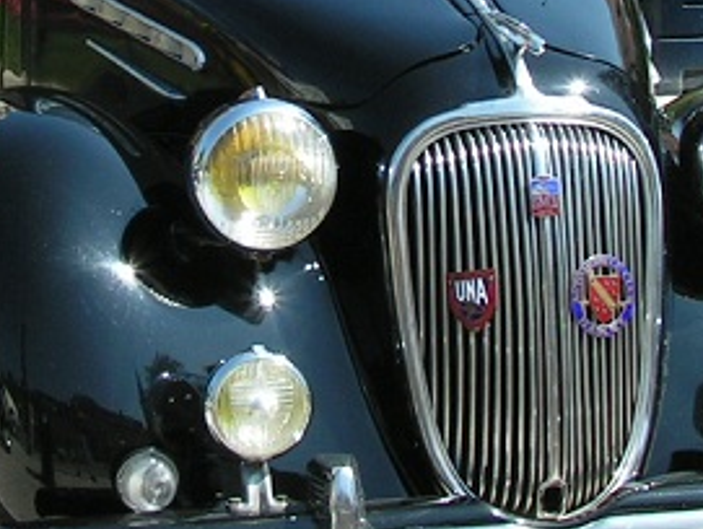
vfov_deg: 13.0
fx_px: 2278
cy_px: -39
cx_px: 259
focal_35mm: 112
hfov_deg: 17.5
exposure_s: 1/200
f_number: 5.6
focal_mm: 5.8
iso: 50
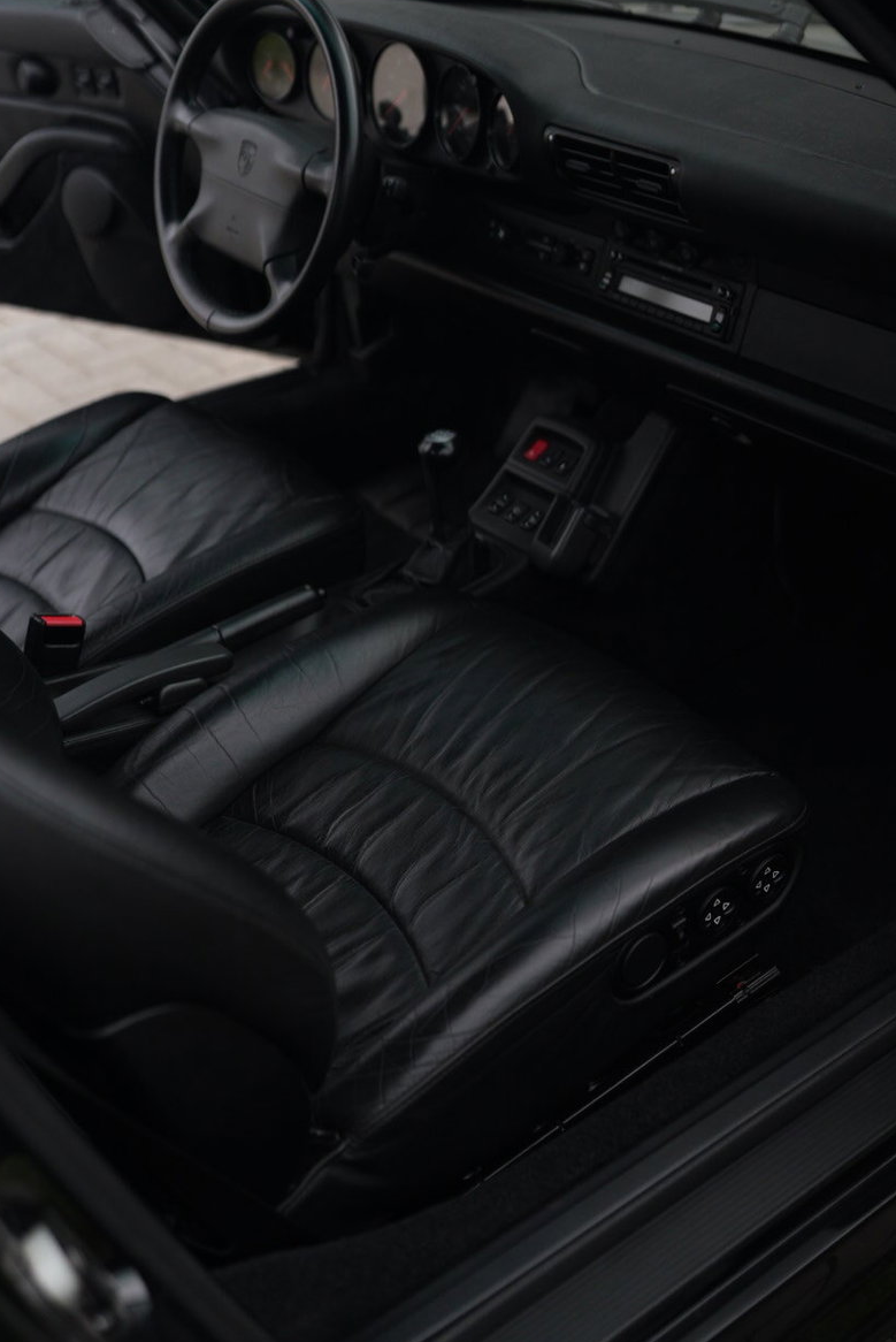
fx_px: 1715
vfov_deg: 42.5
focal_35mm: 46
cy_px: 518
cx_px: 520
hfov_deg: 29.2
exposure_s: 1/8000
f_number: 1.6
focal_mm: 35
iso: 800
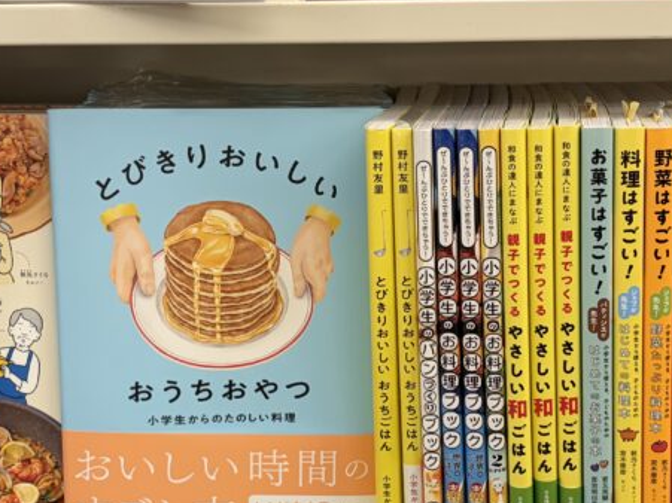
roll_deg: +3.1
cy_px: 320
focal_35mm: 59
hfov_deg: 32.7
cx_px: 335
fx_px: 1145
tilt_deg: -23.7
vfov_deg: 24.7
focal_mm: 5.96
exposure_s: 1/50
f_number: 1.6
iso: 160
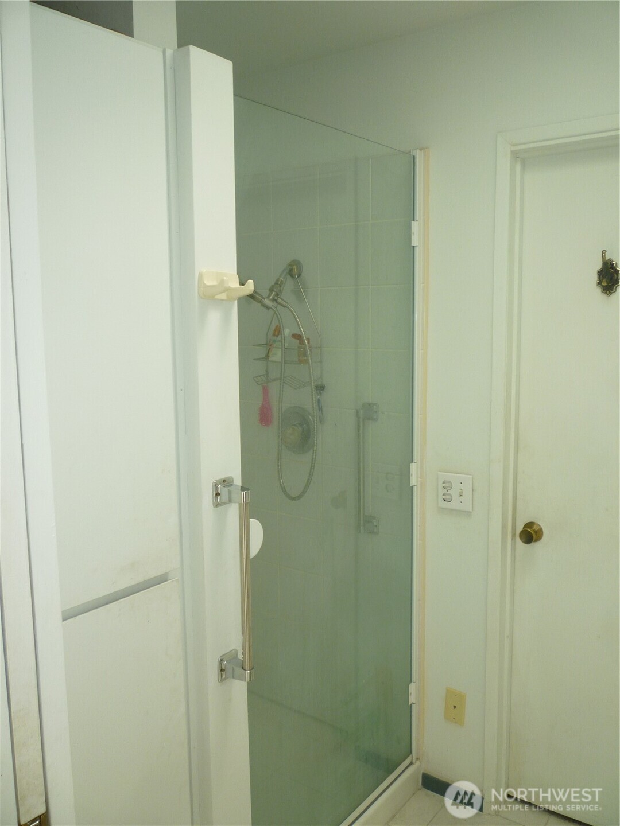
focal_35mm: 29
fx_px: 693
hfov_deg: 48.2
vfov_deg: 61.7
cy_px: 413
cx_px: 310
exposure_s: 1/40
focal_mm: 5.2
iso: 100
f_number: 3.3
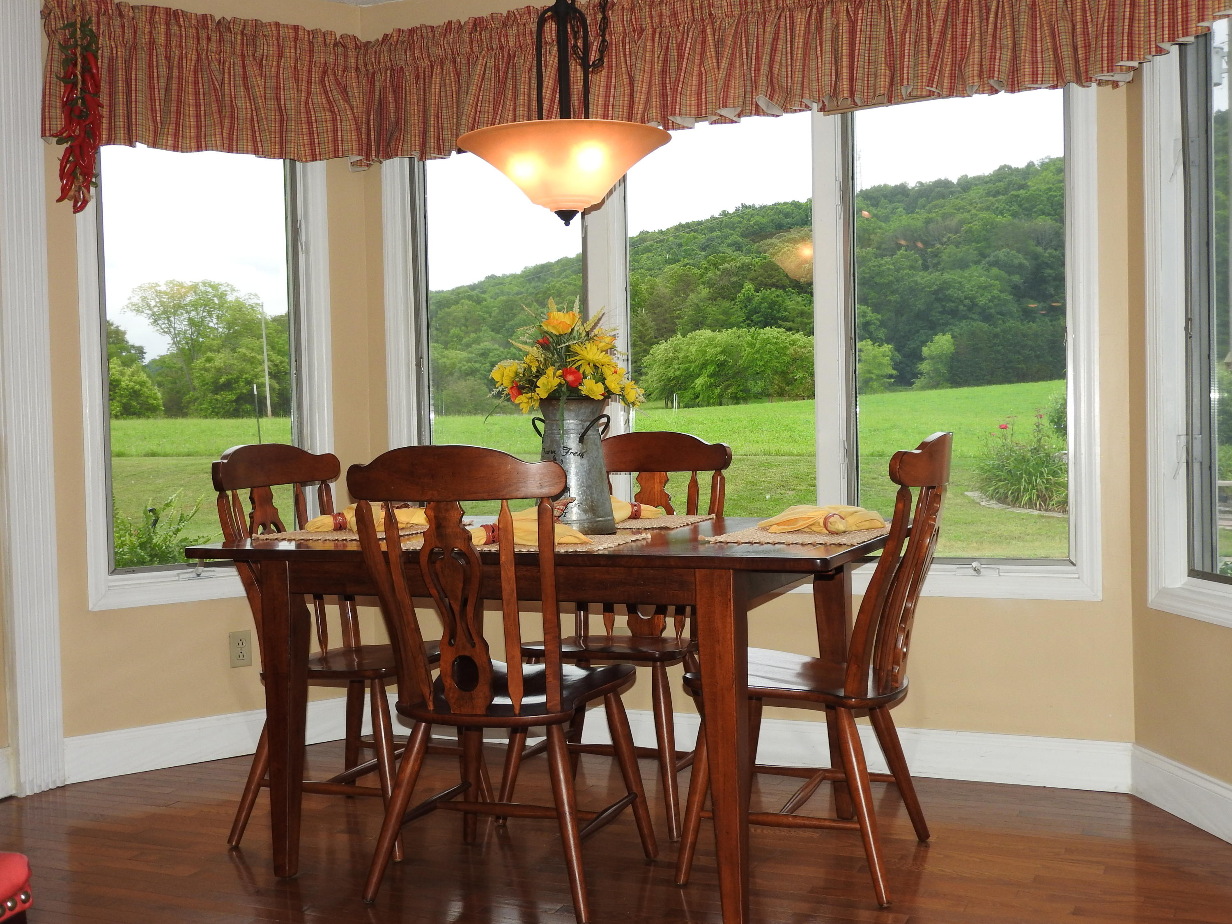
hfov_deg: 46.8
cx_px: 616
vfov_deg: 36.0
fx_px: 1424
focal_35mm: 40
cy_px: 462
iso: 140
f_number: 3.8
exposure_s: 1/200
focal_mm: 7.2
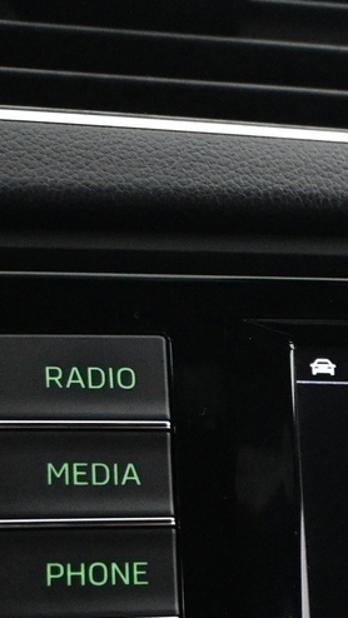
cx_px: 623
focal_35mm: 103
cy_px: 603
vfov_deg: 20.2
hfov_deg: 11.0
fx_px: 1689
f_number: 3.8
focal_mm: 20
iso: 3600
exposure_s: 1/60
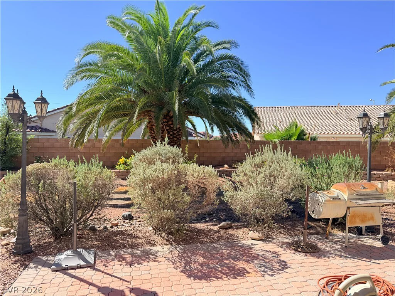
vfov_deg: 56.8
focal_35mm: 24
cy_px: 148
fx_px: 274
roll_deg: +0.8
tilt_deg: -1.4
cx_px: 198
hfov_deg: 71.6
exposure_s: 1/2525
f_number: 1.78
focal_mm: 6.76
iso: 100
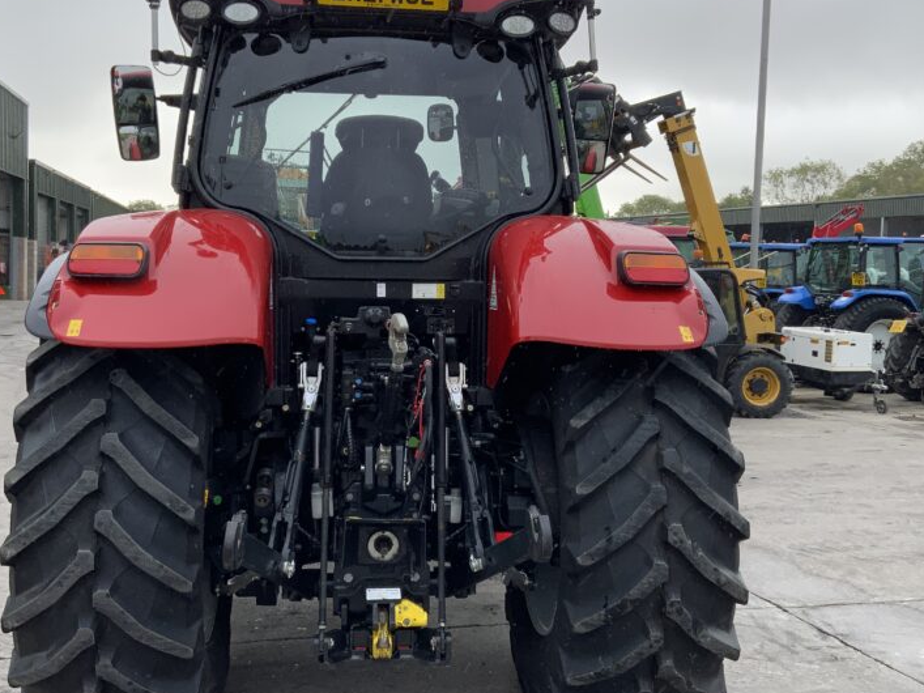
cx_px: 446
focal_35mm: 42
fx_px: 1121
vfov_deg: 34.3
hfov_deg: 44.8
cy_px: 336
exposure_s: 1/259
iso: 16
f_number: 1.8
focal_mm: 3
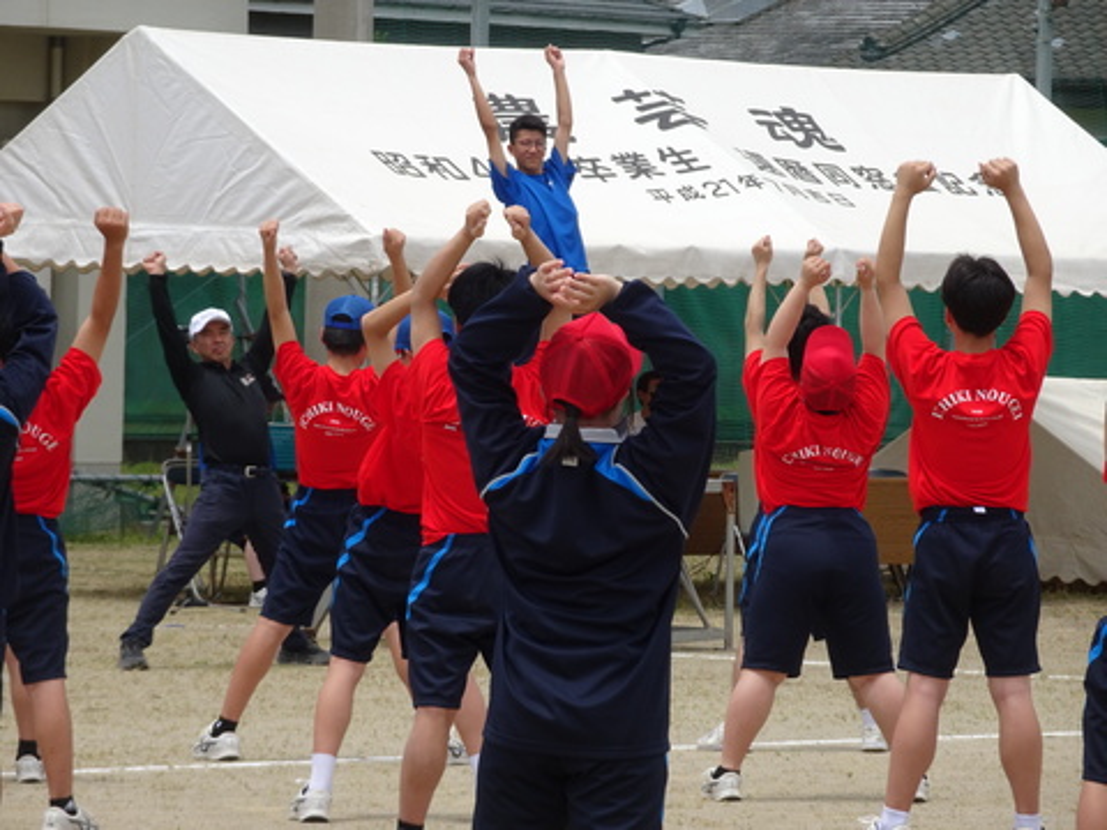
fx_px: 7899
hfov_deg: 8.0
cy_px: 415
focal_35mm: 247
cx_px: 554
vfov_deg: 6.0
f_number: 6.3
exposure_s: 1/400
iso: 80
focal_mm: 42.14
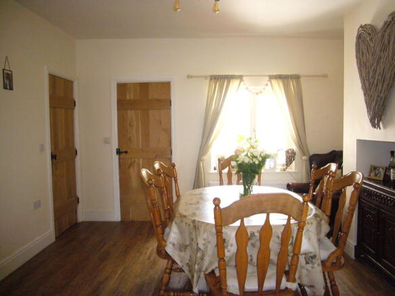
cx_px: 198
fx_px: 319
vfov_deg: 49.7
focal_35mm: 28
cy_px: 148
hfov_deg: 63.5
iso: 320
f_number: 2.8
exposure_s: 1/30
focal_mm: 4.6
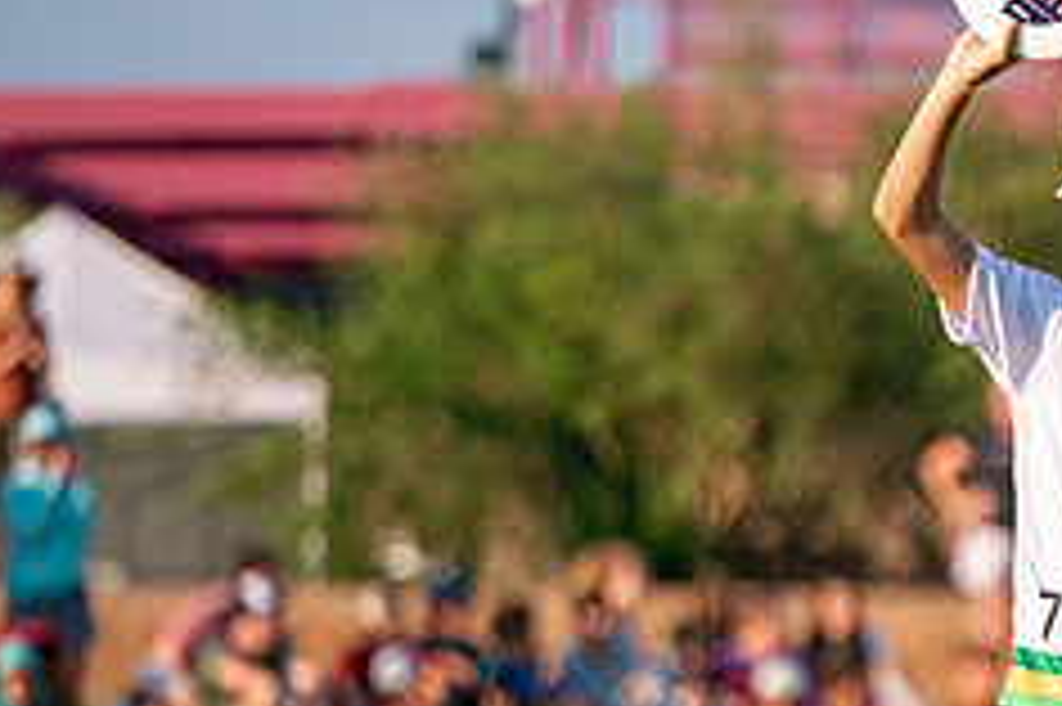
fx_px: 14297
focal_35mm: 485
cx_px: 1206
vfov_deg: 2.8
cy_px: 533
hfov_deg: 4.2
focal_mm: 197
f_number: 2.8
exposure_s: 1/6400
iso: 500
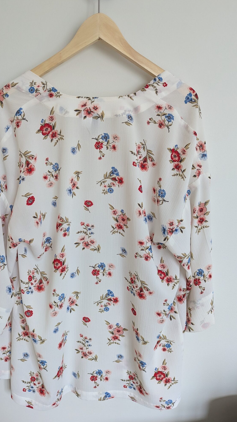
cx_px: 80
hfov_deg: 42.3
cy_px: 216
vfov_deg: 69.9
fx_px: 302
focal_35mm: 27
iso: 204
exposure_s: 1/55.4
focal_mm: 6.81
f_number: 1.85
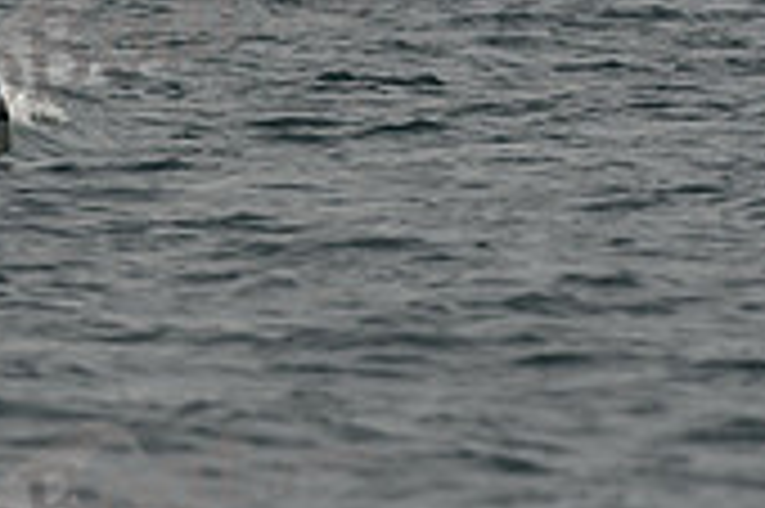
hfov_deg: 1.5
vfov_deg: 1.0
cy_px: -110
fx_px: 28957
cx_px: -490
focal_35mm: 1364
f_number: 8
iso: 250
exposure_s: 1/800
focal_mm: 400
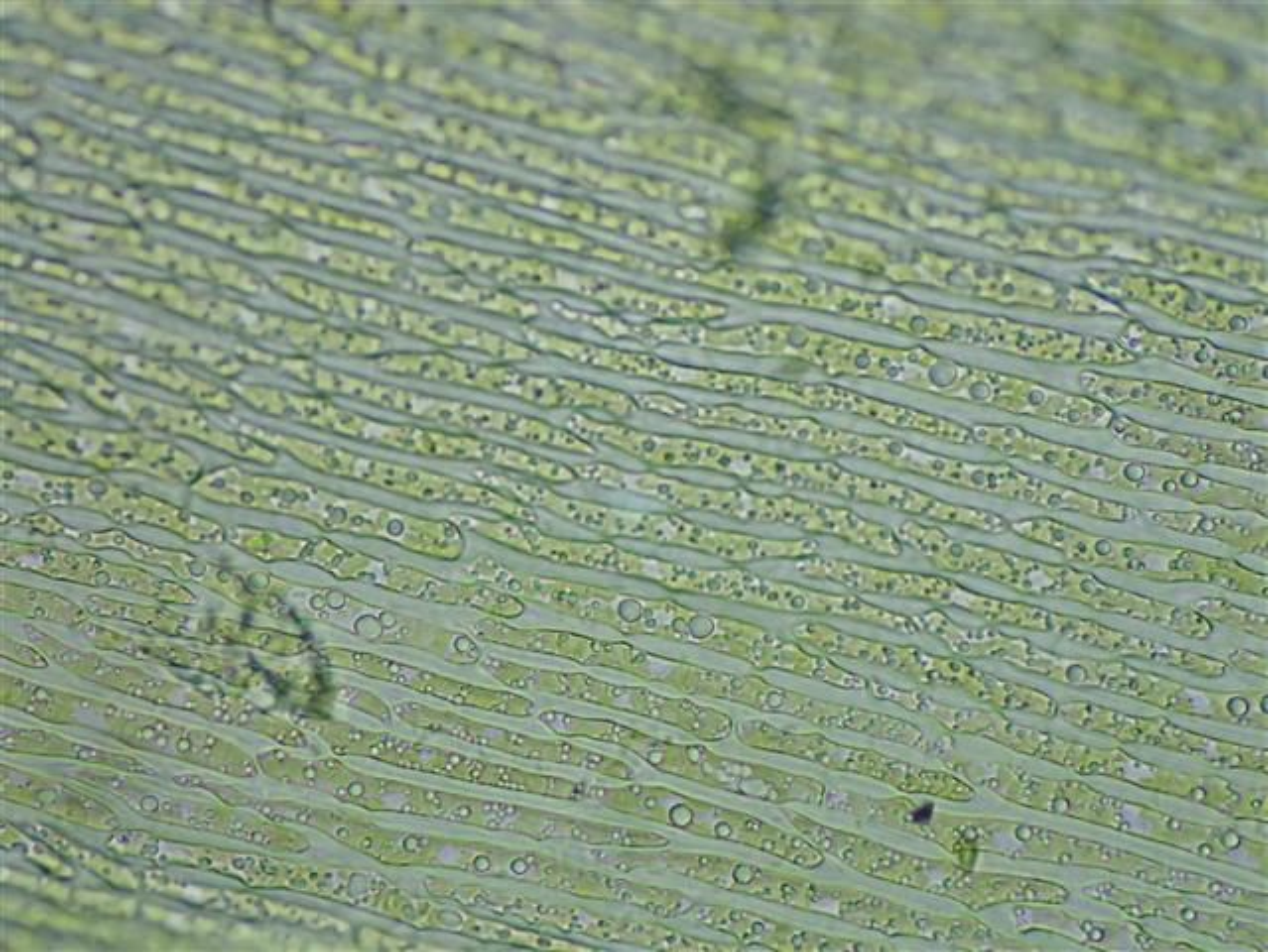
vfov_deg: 19.9
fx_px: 2712
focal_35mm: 74
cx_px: 634
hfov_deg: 26.3
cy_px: 476
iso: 800
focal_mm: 13.47
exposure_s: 1/60
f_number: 4.2
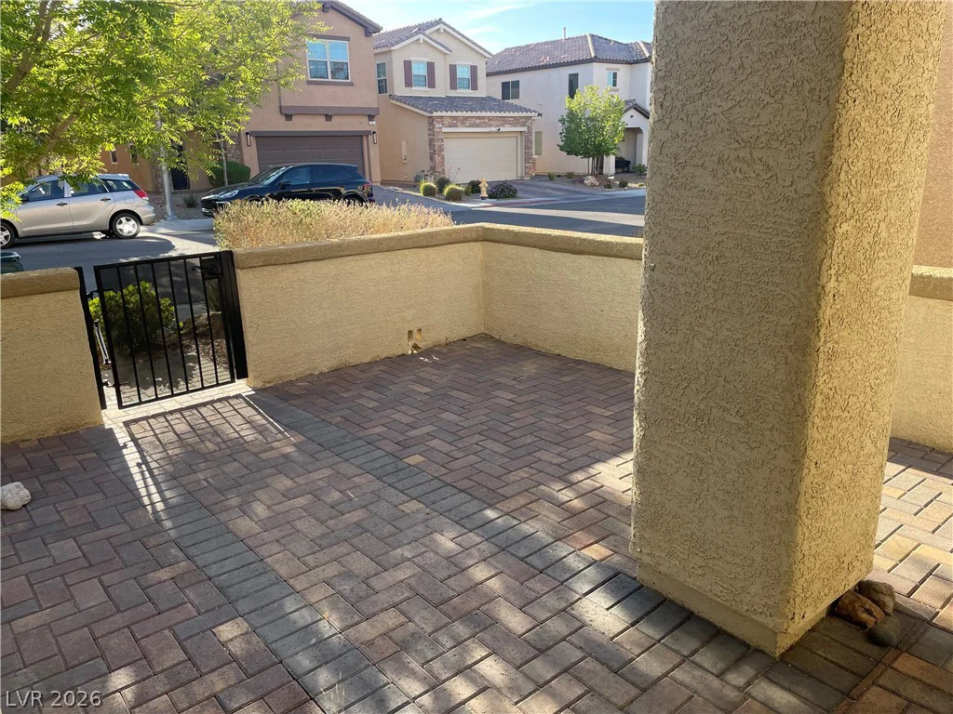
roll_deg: +1.8
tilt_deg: -15.1
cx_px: 476
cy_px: 357
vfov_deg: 53.1
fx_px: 716
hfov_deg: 67.3
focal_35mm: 26
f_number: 1.6
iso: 32
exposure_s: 1/511
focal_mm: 4.2
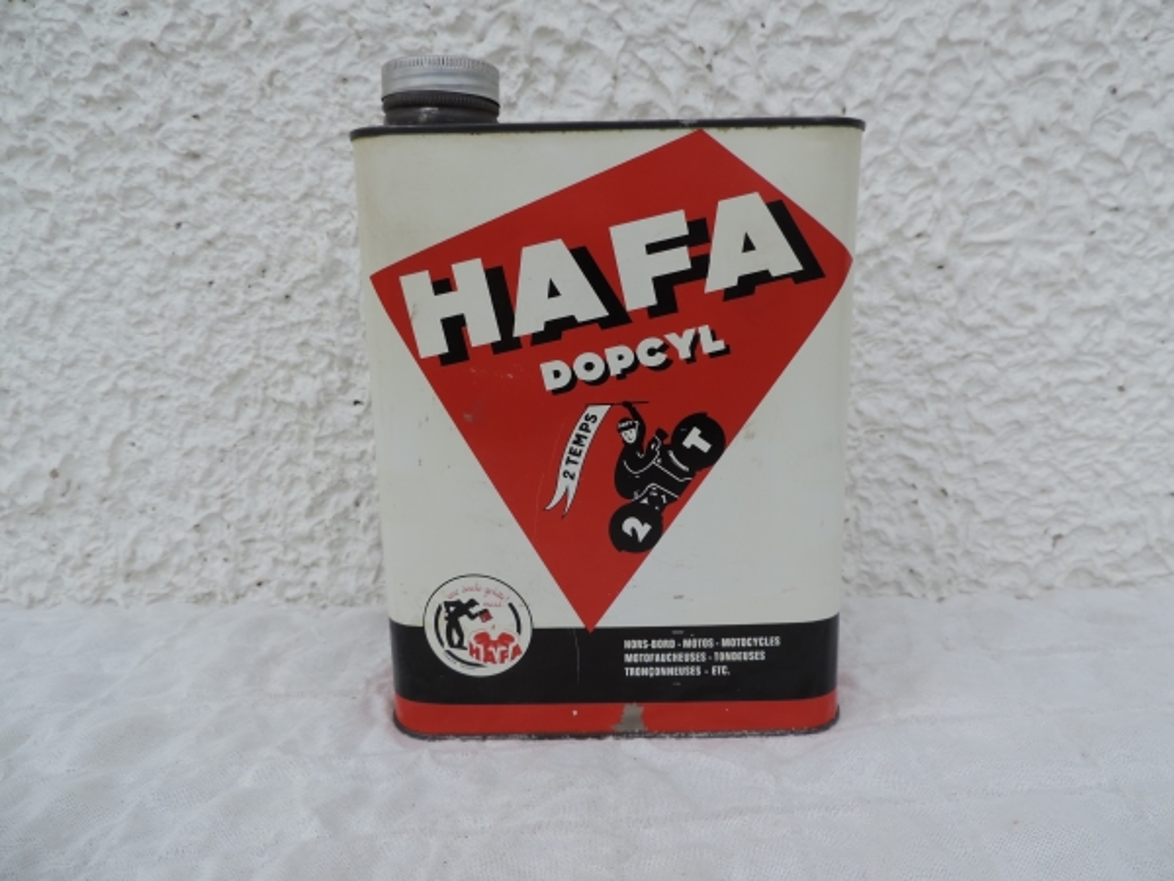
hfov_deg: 71.6
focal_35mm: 24
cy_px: 440
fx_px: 814
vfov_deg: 56.8
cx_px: 587
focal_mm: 4.3
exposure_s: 1/500
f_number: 3
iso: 80
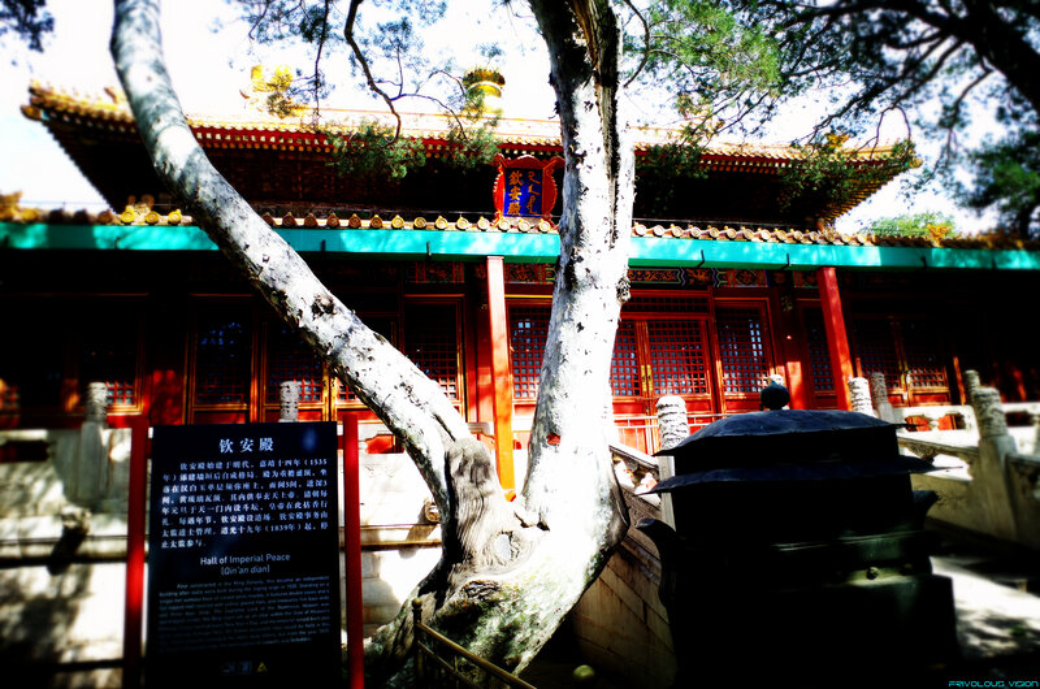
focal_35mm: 24
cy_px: 344
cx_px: 520
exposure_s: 1/50
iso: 200
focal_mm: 16
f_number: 11
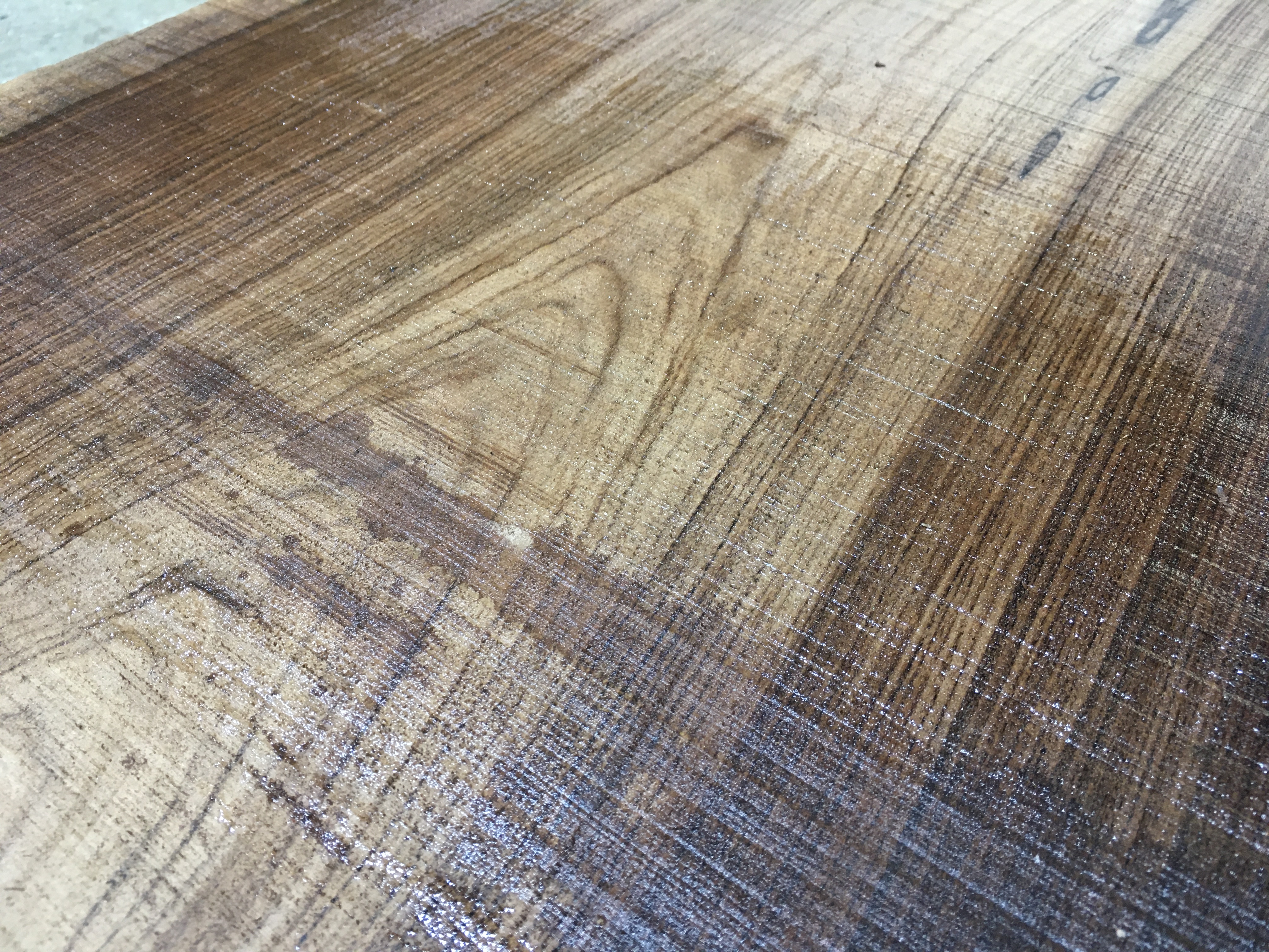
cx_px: 634
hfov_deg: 61.7
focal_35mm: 29
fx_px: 1063
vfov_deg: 48.2
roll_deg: +0.7
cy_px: 476
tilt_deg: -44.7
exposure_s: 1/33
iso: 125
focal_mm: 4.15
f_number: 2.2
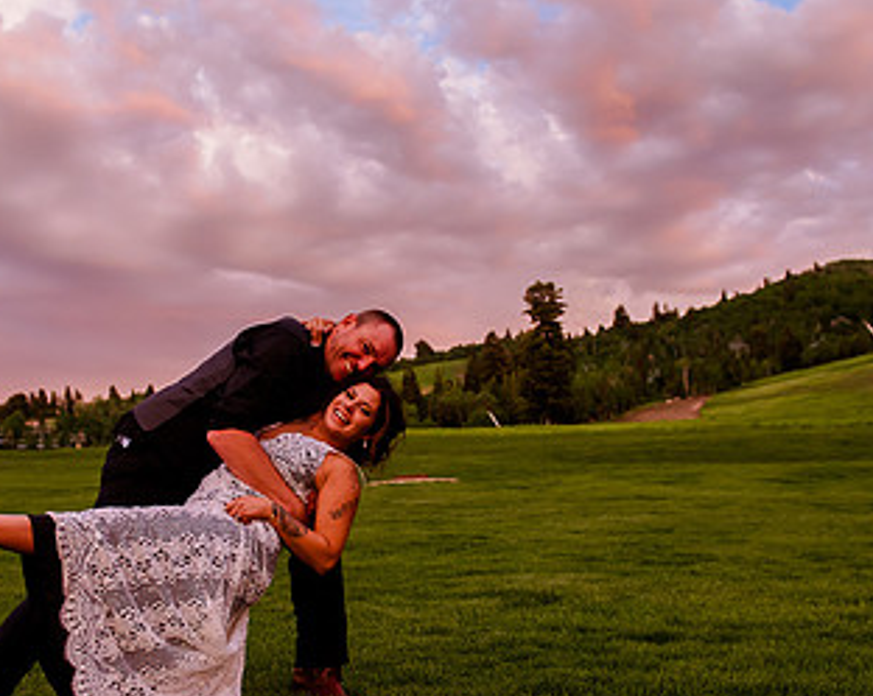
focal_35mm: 46
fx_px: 1187
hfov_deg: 40.2
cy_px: 425
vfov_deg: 32.6
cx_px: 344
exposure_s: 1/320
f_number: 3.2
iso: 2000
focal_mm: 24
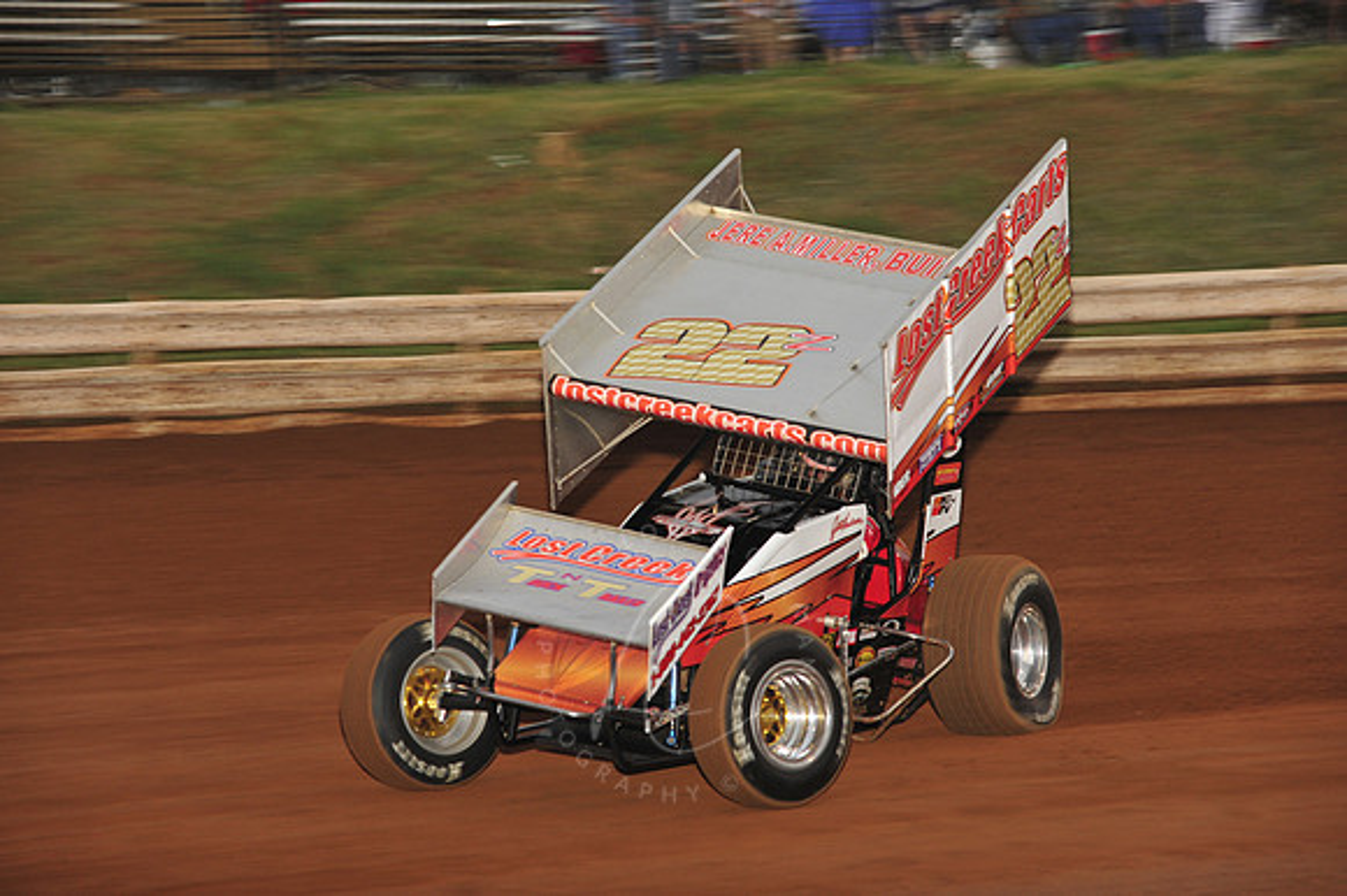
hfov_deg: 16.4
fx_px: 4674
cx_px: 674
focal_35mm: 125
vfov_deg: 11.0
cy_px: 448
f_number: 6.3
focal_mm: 125
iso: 800
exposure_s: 1/320
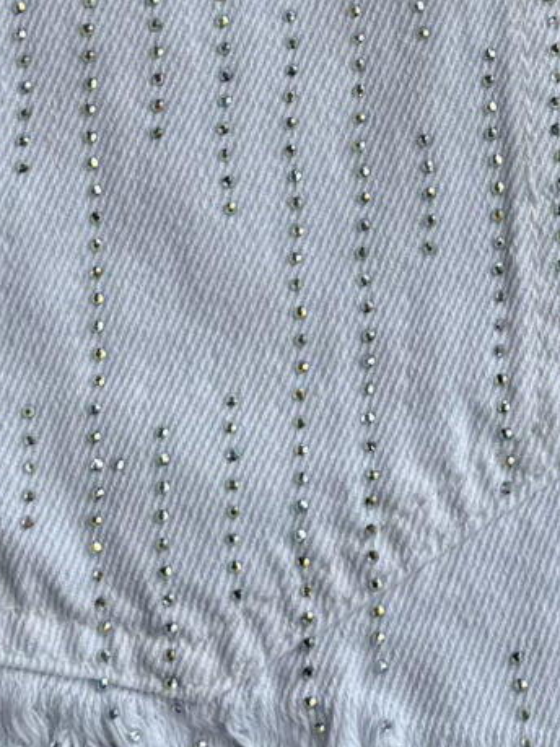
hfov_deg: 10.6
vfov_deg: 14.1
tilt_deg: -83.4
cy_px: -262
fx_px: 2892
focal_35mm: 134
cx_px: 886
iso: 80
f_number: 1.78
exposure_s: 1/1770
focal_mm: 6.76
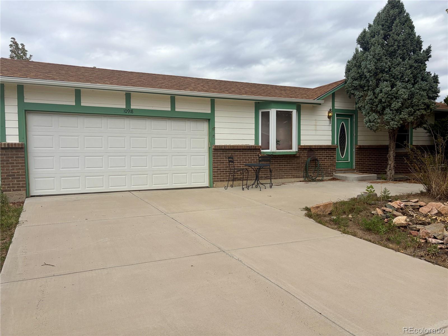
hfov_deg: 67.3
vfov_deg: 53.1
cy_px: 168
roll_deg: +1.8
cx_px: 224
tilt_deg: -3.1
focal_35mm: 26
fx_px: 336
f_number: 1.6
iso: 50
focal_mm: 5.96
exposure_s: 1/4065
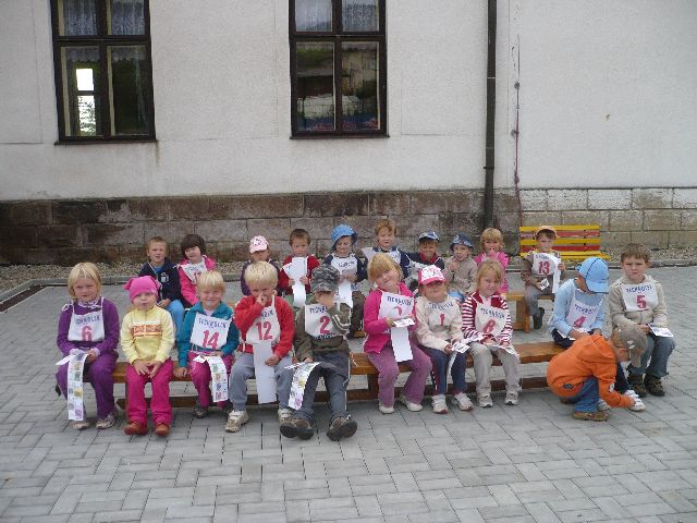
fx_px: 705
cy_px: 262
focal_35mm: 35
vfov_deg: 40.7
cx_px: 348
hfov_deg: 52.6
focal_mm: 5.8
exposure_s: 1/640
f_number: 2.8
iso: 100
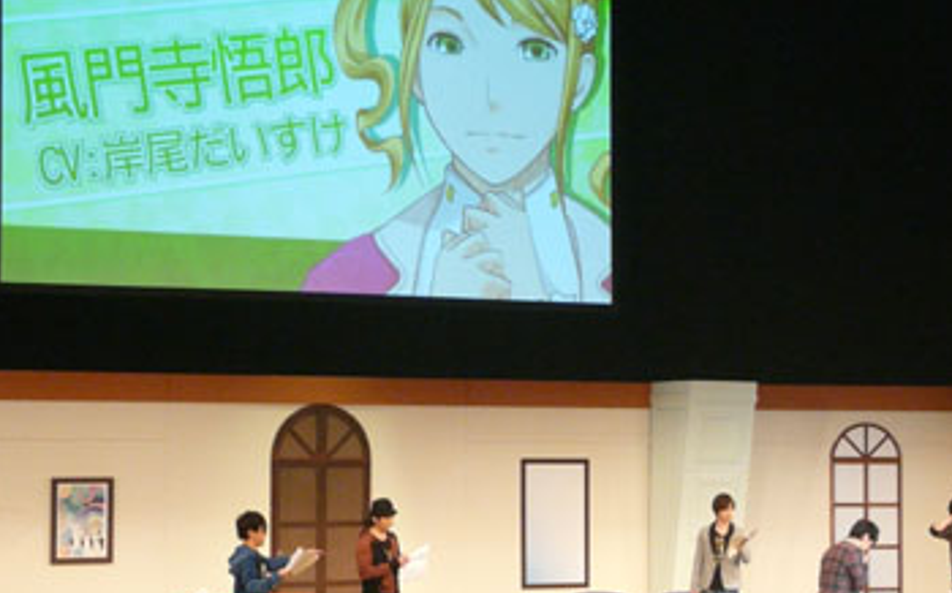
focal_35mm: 74
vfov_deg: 17.6
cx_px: 533
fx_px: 1918
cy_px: 340
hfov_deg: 27.9
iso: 400
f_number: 3.2
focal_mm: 10
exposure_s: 1/100
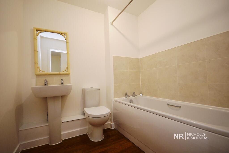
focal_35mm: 15
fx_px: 95
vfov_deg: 77.2
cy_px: 76
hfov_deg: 100.4
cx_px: 114
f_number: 4
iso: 450
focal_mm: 10
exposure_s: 1/60
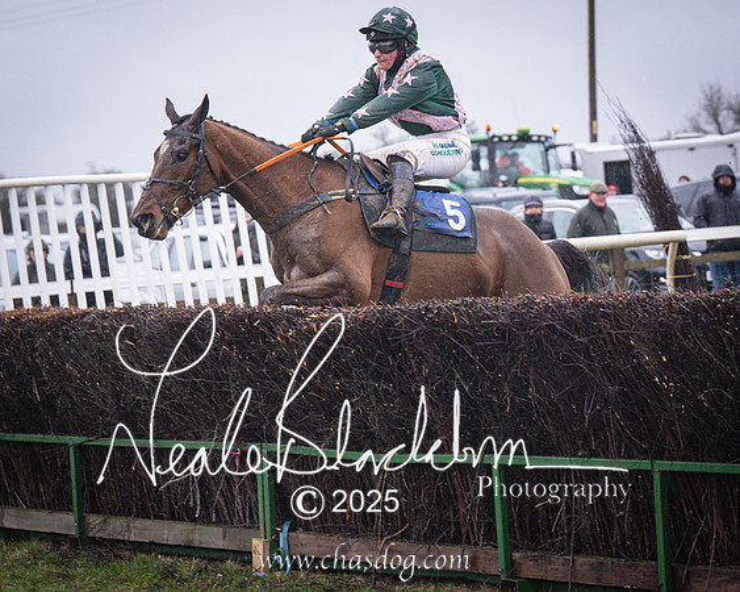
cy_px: 248
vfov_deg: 10.6
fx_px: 3191
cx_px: 430
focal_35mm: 146
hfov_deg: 13.2
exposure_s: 1/1000
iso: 1600
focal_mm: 80
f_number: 3.5
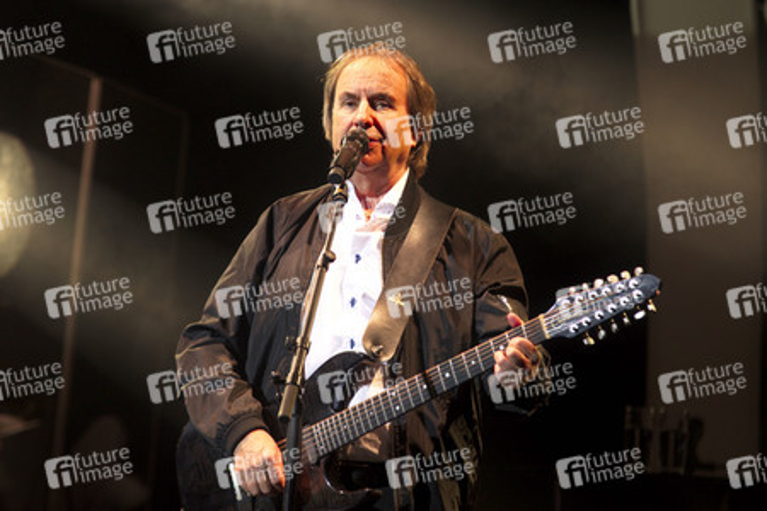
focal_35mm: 145
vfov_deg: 9.5
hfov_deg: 14.2
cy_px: 256
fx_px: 3089
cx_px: 384
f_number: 4
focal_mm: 145
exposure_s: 1/400
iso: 1600
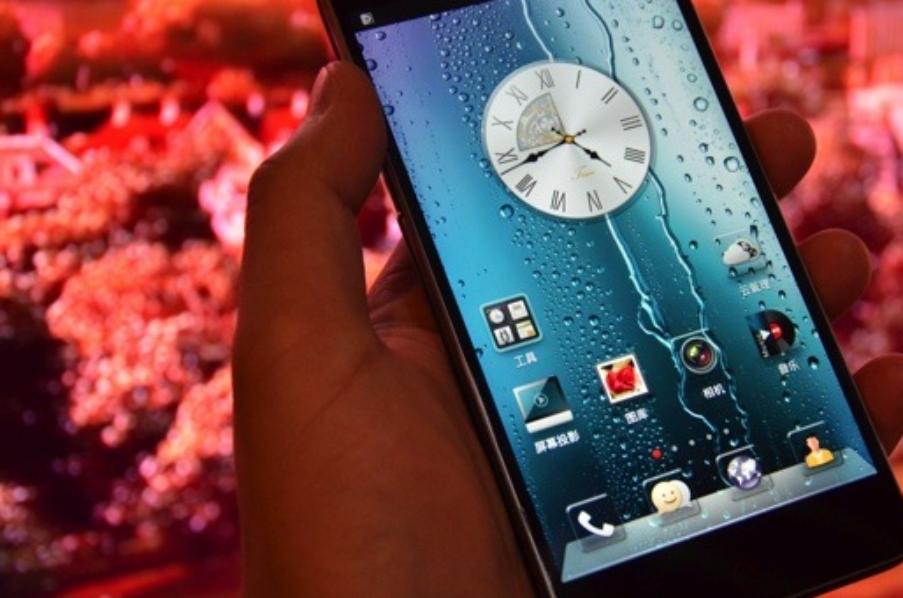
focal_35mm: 82
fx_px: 2046
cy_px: 281
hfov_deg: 24.8
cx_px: 560
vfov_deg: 16.6
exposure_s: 1/60
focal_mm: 35
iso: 1600
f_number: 4.5
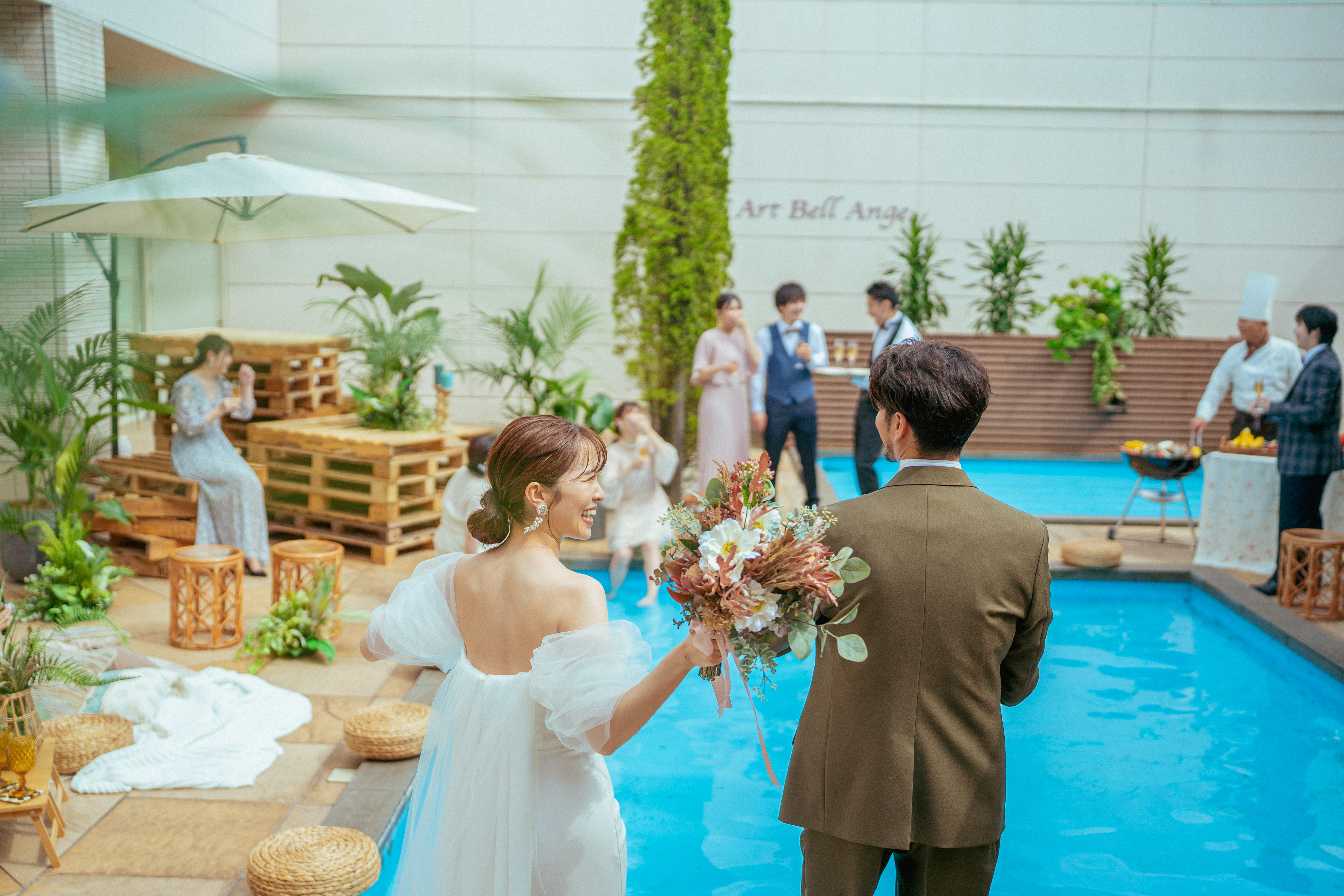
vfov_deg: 36.9
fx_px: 1344
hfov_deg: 53.1
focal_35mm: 36
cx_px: 672
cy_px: 448
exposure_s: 1/4000
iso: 250
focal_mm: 36
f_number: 2
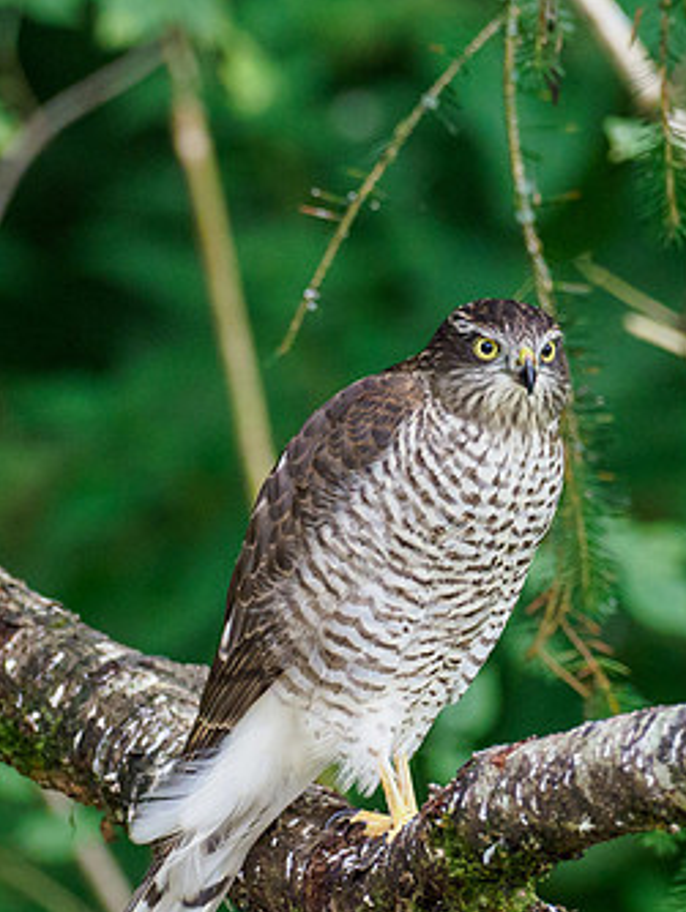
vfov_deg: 1.3
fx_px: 39083
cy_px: 457
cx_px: 549
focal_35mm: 1481
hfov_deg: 1.0
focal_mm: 300
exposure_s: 1/250
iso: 1600
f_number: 4.5
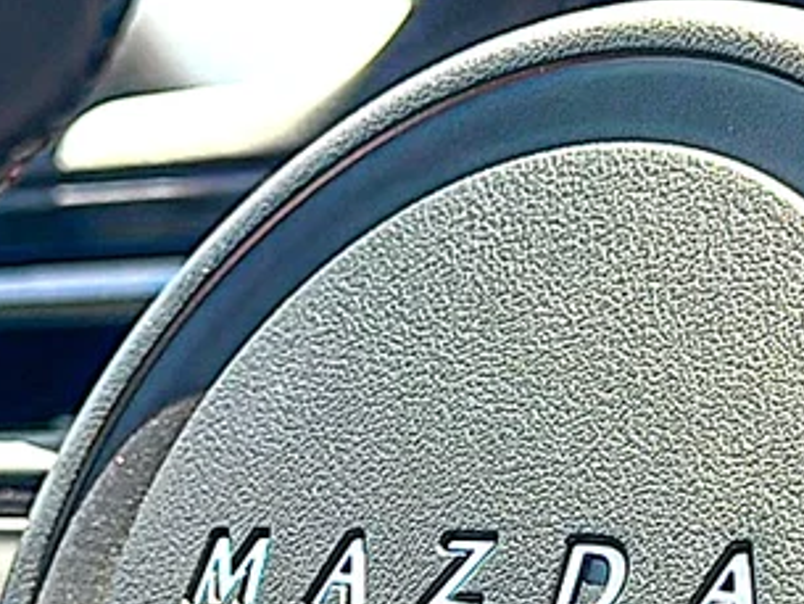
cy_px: 513
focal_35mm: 110
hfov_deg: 17.9
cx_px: 374
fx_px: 2556
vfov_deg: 13.4
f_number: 1.78
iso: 80
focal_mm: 6.86
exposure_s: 1/349
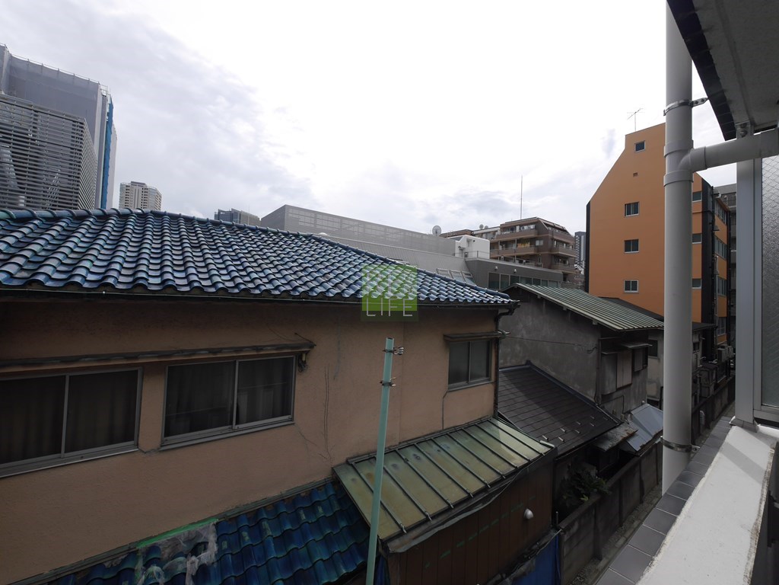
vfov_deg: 85.7
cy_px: 292
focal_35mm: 14
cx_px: 390
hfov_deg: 102.1
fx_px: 315
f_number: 8
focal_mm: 7
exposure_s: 1/400
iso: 160
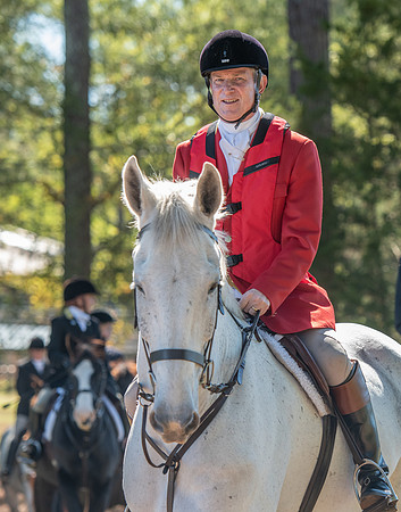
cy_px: 308
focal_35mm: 214
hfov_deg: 7.1
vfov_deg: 9.1
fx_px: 3221
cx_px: 289
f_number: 4
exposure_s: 1/320
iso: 280
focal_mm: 125
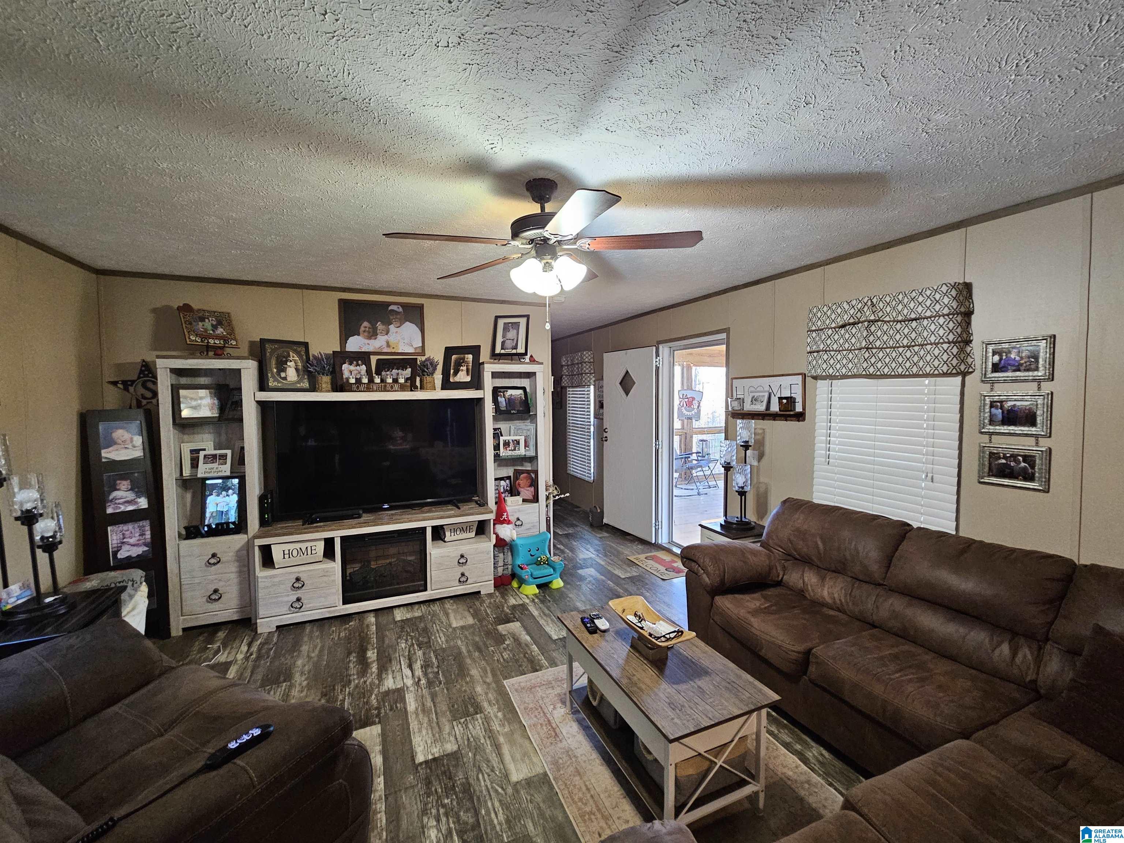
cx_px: 562
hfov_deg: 106.2
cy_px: 422
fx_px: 422
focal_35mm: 13
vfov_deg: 89.9
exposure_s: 1/30
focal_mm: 2.2
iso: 400
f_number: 2.2
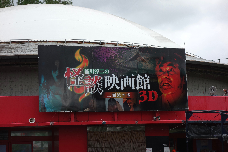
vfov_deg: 17.1
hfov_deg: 25.4
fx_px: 507
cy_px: 76
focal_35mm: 80
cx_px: 114
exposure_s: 1/320
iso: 125
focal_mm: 29.8
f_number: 5.6
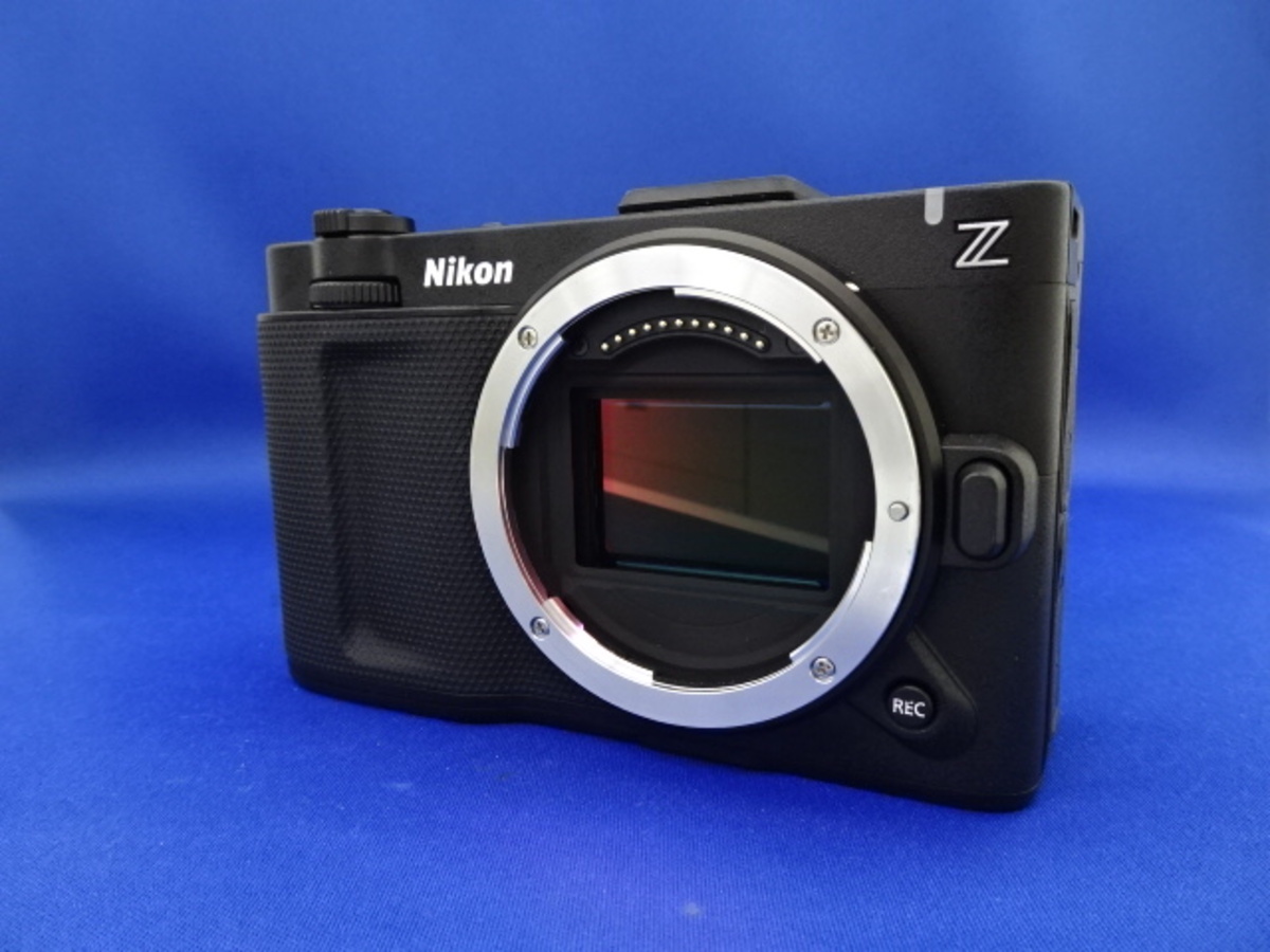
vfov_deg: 56.8
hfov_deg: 71.6
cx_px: 635
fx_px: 881
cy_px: 476
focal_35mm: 24
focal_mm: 4.1
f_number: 3.5
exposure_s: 1/30
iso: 500
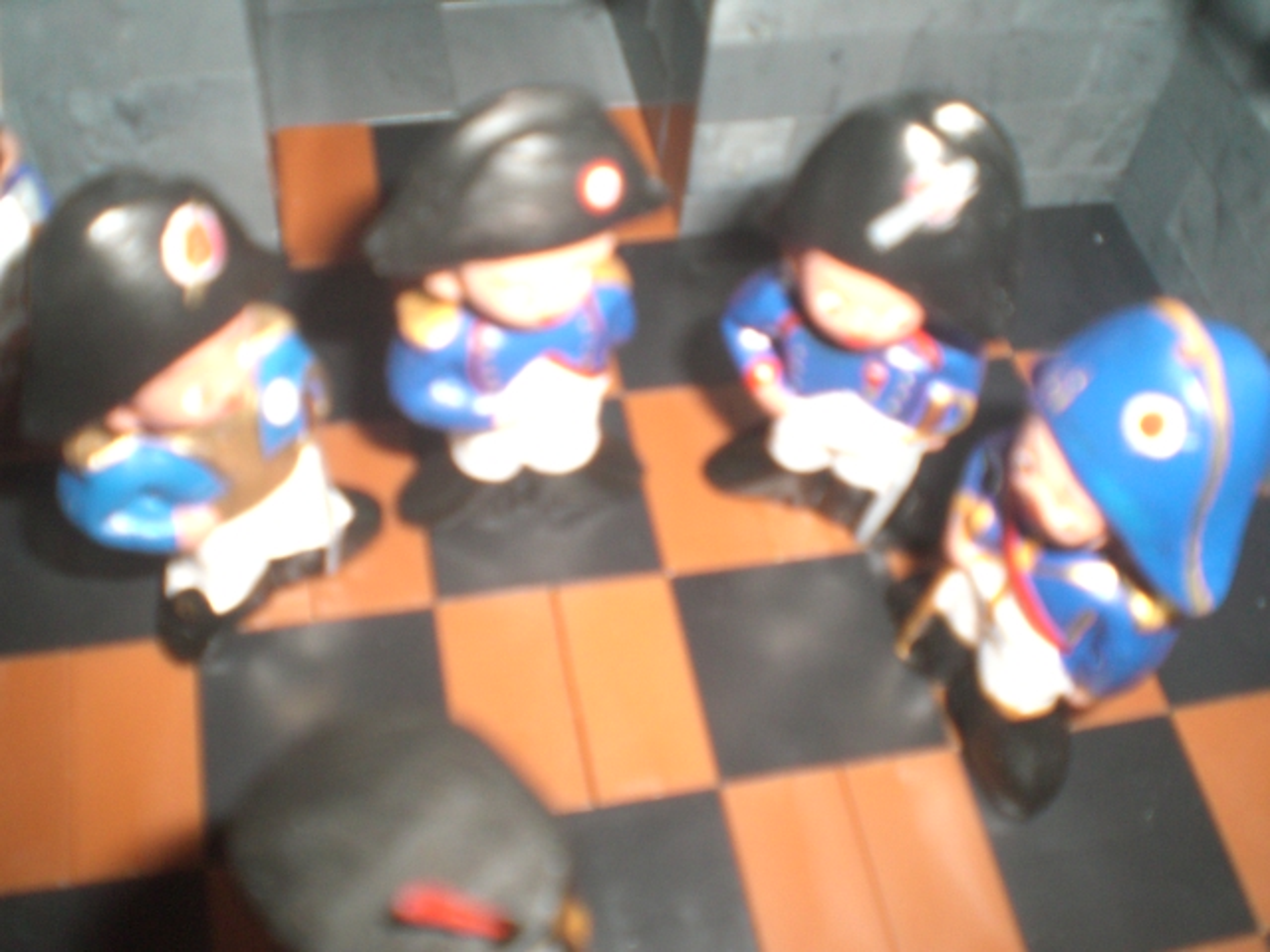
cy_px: 476
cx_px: 635
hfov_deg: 49.0
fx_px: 1394
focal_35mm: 38
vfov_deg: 37.7
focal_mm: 6.3
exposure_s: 1/60
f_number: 3.1
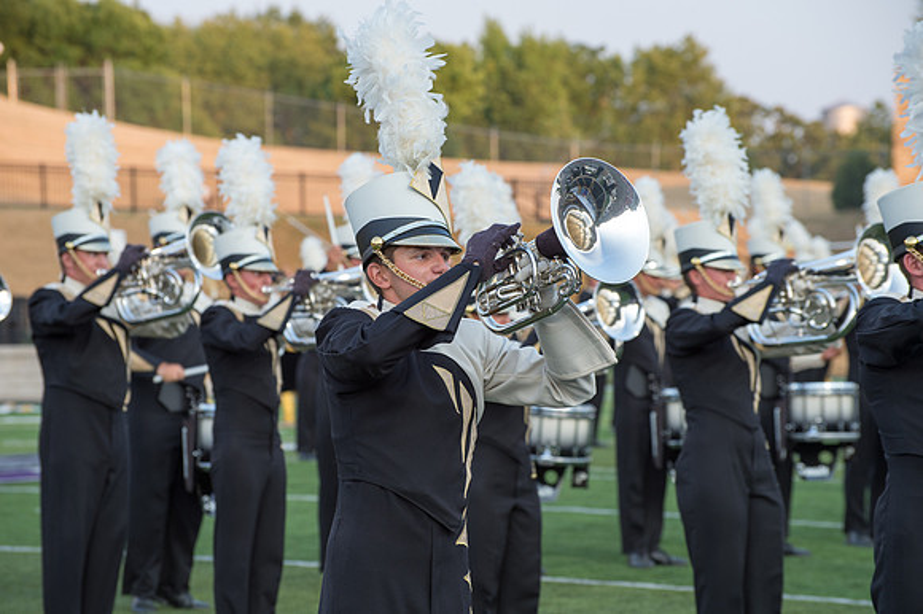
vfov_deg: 9.4
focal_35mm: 145
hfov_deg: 14.1
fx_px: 3724
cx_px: 452
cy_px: 307
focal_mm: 140
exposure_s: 1/200
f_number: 7.1
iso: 640
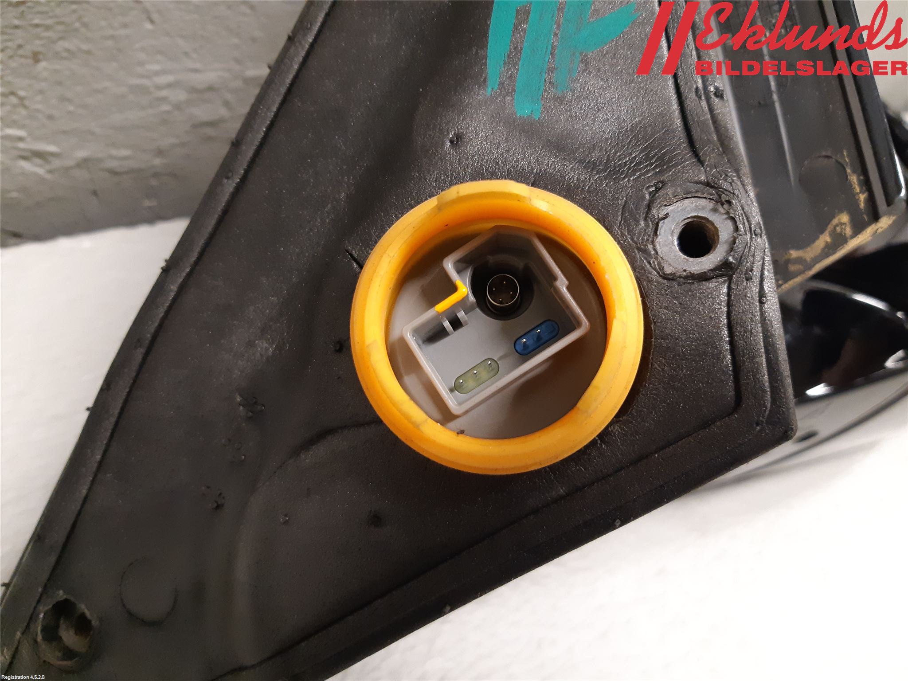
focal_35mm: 26
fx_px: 682
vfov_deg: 53.1
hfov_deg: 67.3
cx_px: 454
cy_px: 340
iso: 250
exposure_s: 1/33
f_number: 1.7
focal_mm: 3.93
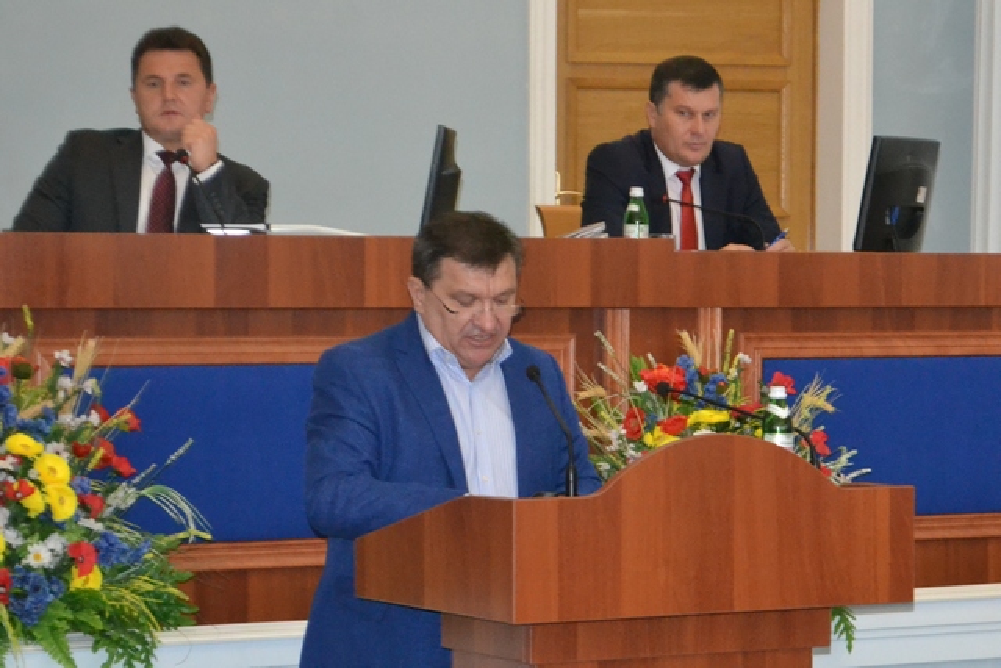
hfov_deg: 24.6
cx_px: 500
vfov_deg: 16.6
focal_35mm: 82
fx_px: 2294
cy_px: 334
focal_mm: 55
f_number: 5.6
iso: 3200
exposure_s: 1/60
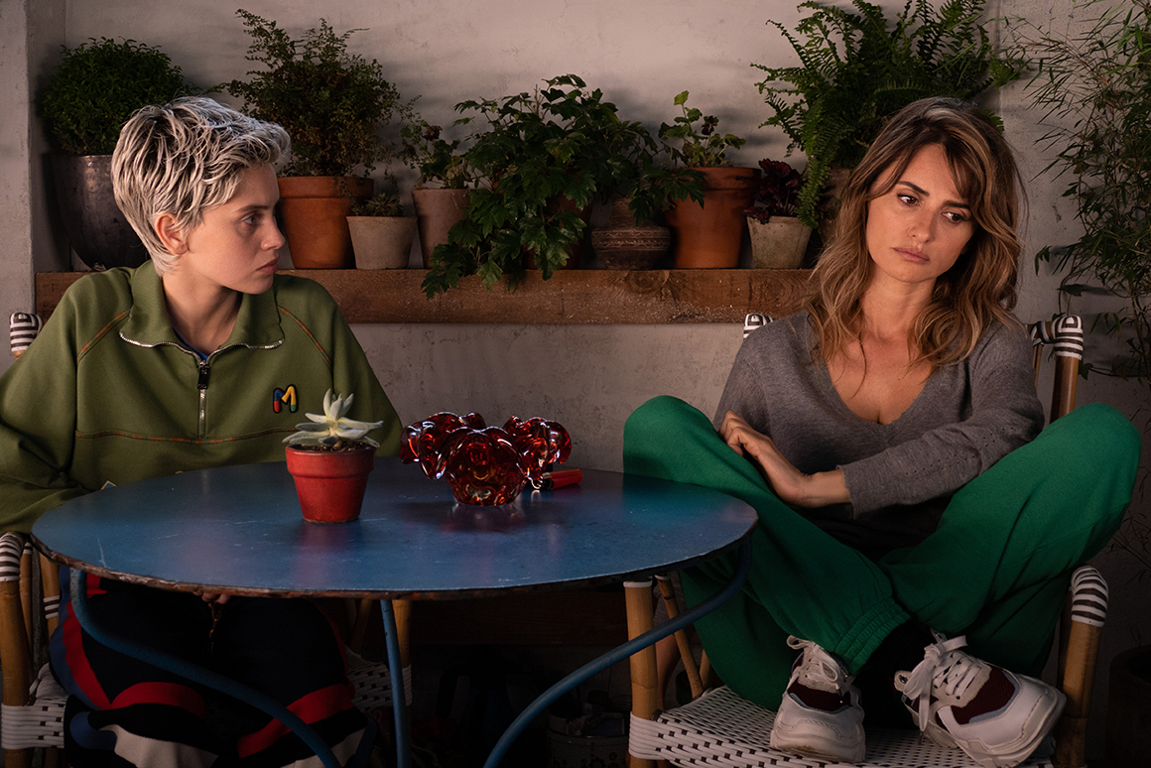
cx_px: 581
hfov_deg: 45.4
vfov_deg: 31.2
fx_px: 1375
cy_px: 356
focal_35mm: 43
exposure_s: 1/80
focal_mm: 13.7
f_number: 3.1
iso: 250
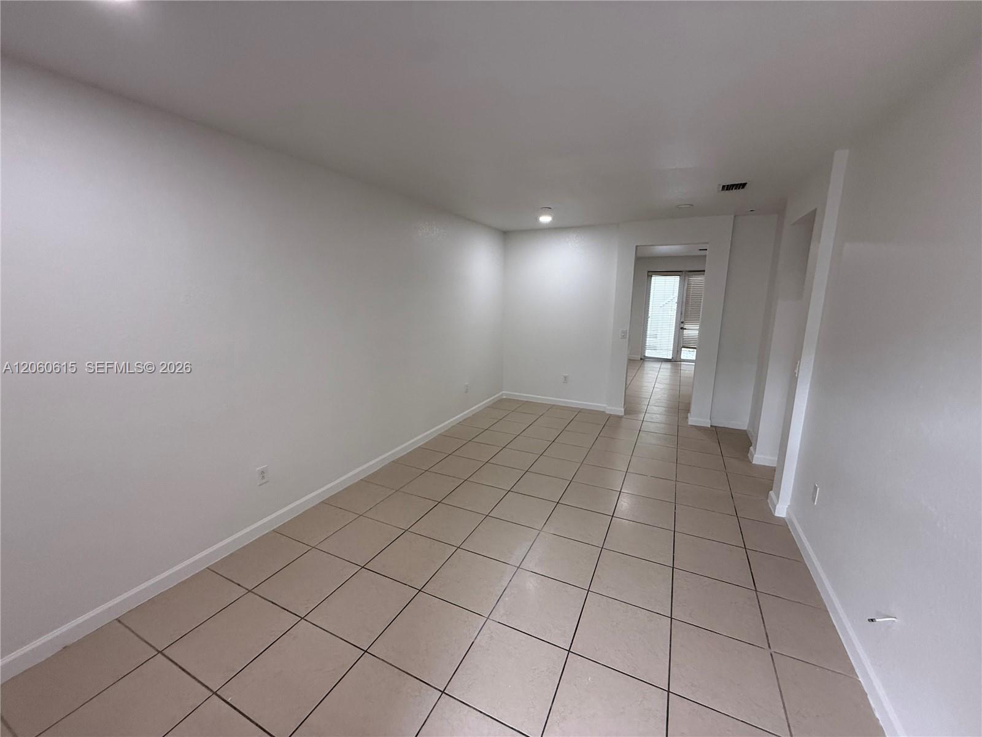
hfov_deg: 102.1
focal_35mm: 14
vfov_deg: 85.7
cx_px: 491
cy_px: 368
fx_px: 397
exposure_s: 1/120
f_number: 2.2
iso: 200
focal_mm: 2.22
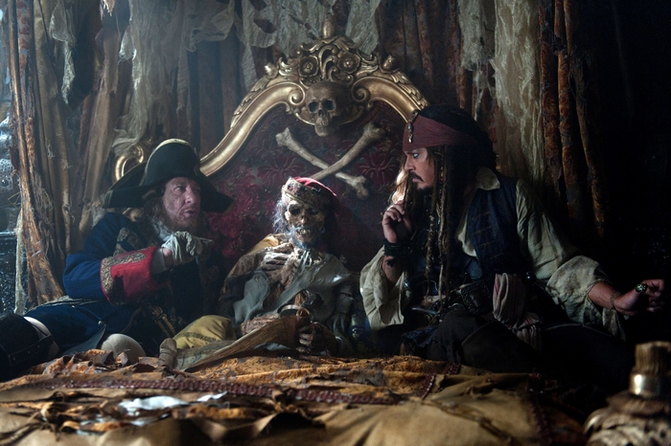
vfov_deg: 31.9
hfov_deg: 46.4
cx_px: 336
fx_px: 782
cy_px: 223
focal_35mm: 42
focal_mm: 42
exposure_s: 1/80
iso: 1000
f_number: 2.8
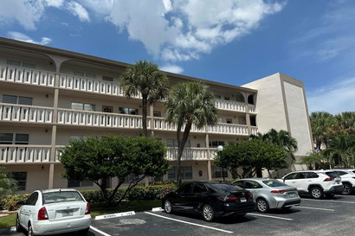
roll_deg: +3.2
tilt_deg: +14.8
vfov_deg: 49.5
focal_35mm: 26
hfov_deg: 69.4
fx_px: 256
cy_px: 113
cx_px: 177
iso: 80
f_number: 1.78
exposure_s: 1/6623
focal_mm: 6.86
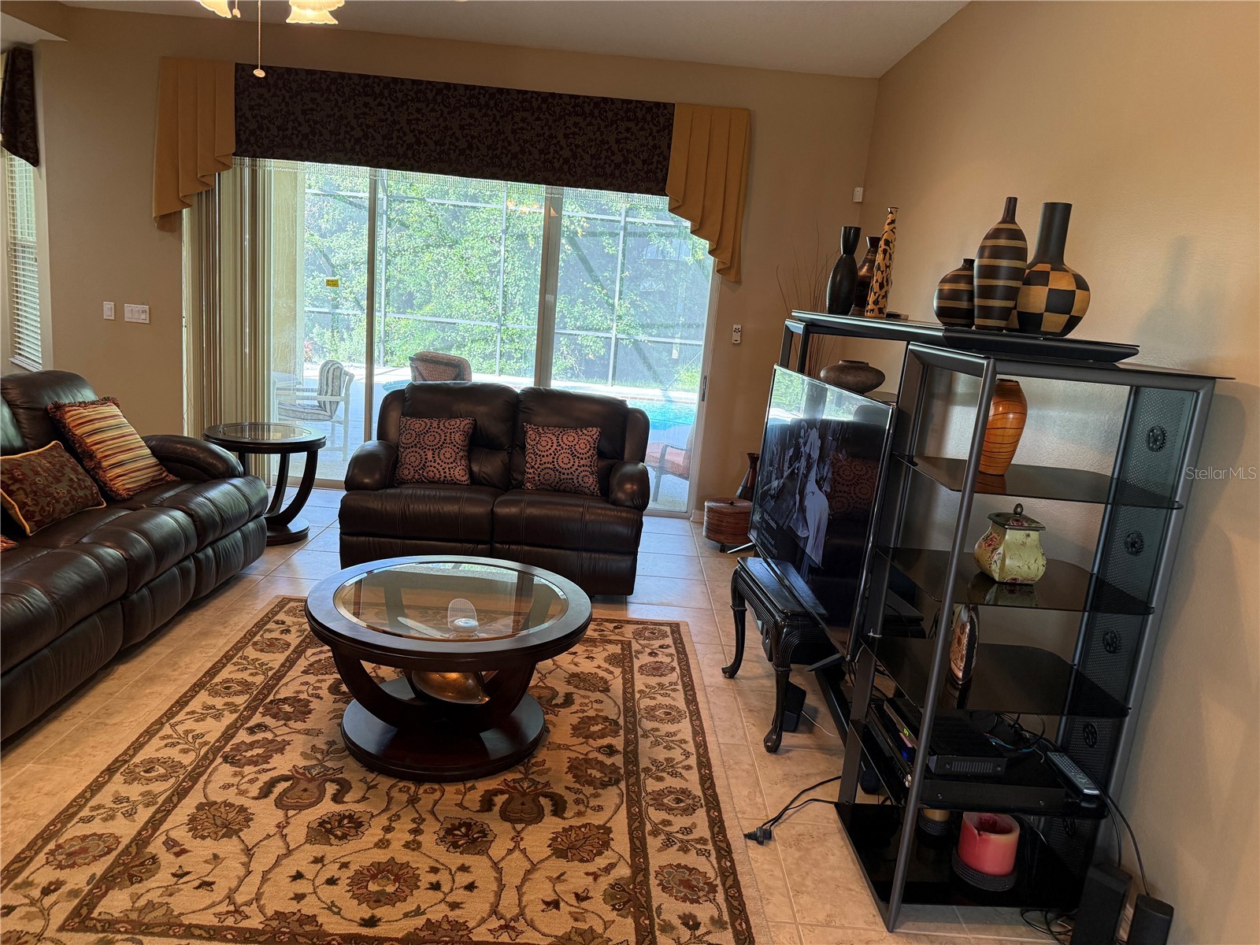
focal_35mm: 24
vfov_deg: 56.8
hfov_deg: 71.6
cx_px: 630
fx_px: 874
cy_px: 472
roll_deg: -5.1
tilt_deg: -11.5
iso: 320
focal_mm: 6.76
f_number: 1.78
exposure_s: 1/120
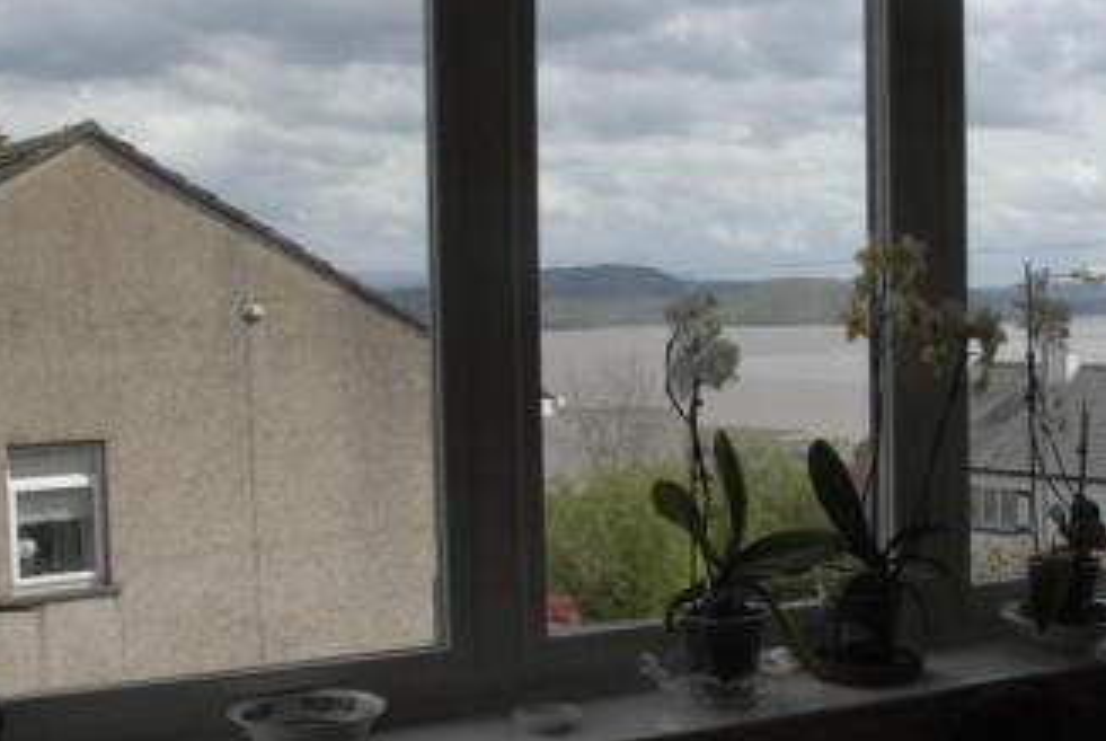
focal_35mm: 54
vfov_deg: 25.1
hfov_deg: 36.2
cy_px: 428
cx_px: 793
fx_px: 1661
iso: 200
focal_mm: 18
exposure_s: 1/320
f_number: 8
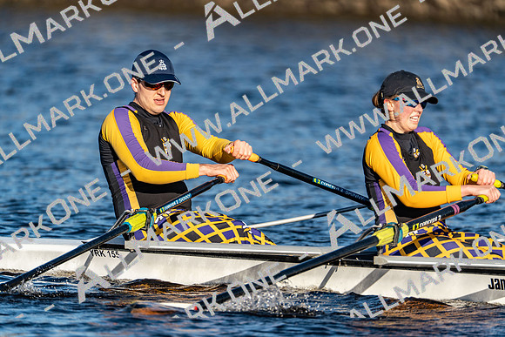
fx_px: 8418
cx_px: 252
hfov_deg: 3.4
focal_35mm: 600
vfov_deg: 2.3
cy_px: 168
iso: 400
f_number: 6.3
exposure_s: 1/2000
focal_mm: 600
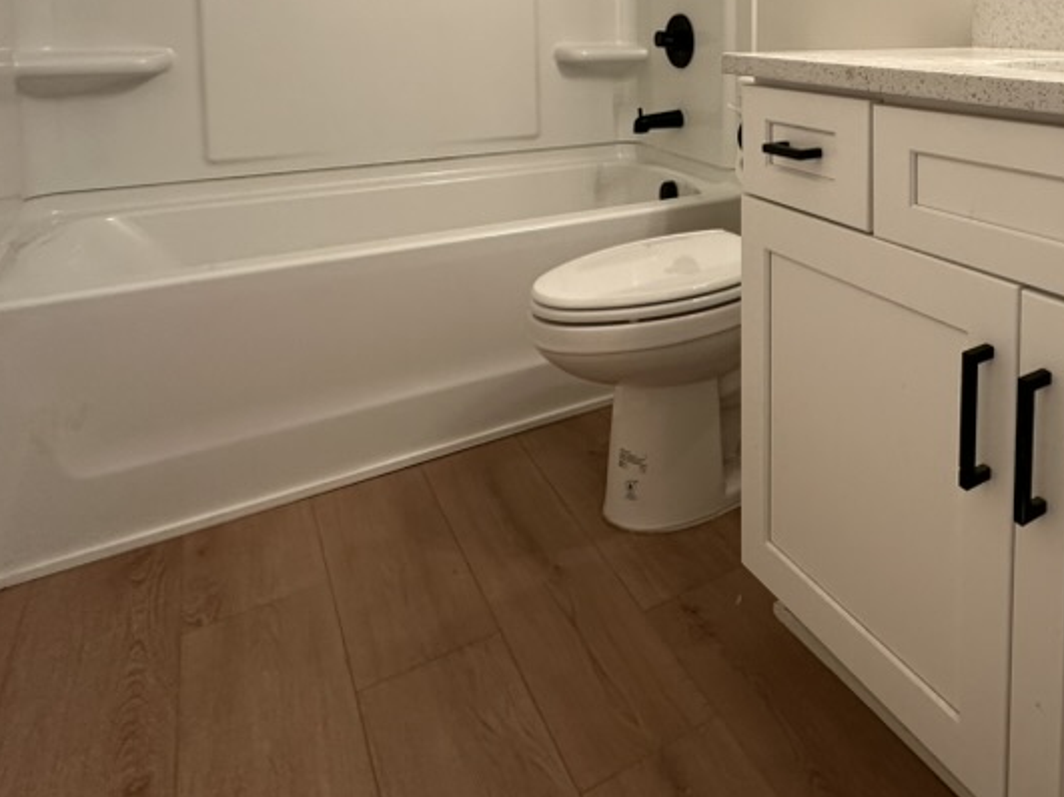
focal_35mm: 27
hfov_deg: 59.5
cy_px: 82
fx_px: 830
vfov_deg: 46.4
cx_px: 870
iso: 200
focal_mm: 2.22
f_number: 2.2
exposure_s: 1/120
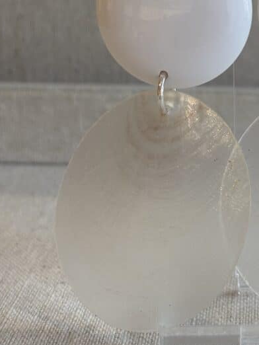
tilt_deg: -9.7
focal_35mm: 102
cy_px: 32
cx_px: 248
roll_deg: -2.1
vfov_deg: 18.9
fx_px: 1017
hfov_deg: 14.3
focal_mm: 5.96
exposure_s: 1/100
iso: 25
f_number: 1.6
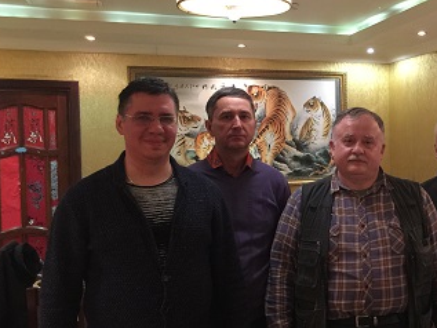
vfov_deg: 29.7
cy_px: 167
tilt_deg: -1.2
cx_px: 349
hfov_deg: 37.5
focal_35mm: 49
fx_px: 619
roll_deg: +1.0
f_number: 2.2
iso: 125
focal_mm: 4.15
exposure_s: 1/8
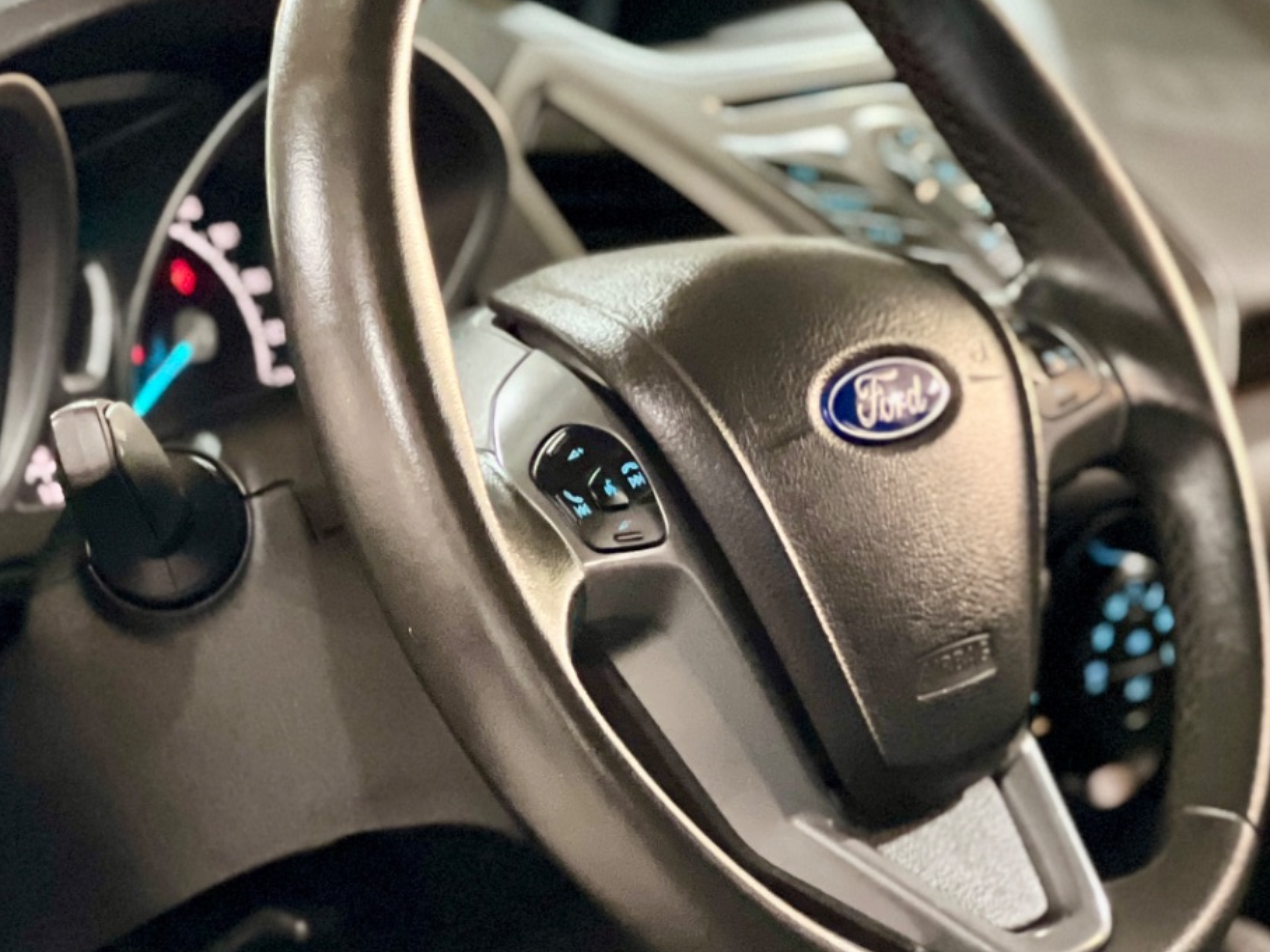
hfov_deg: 12.1
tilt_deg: -8.7
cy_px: 442
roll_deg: -0.2
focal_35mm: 163
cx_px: 688
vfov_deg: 9.1
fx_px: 5979
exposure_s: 1/15
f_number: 2.8
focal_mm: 9
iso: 800
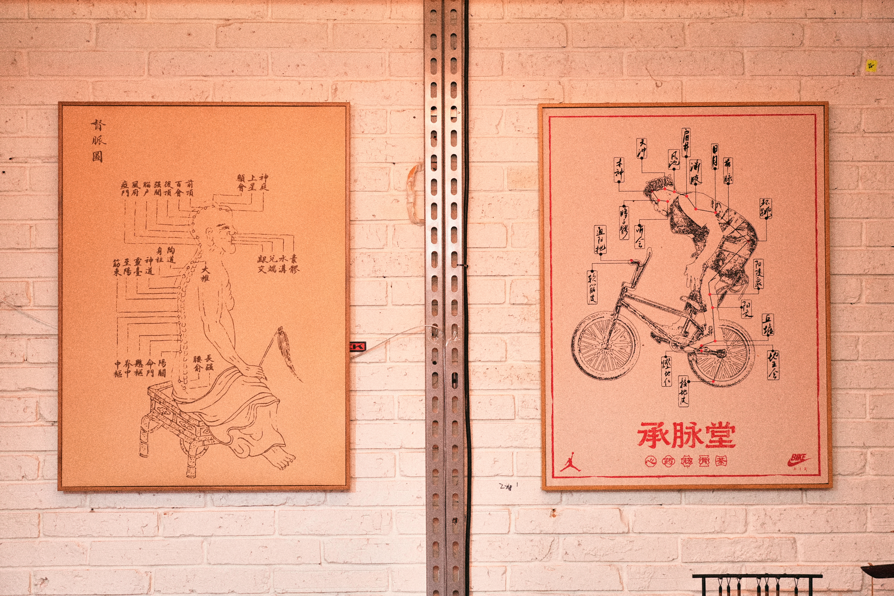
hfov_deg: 40.3
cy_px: 298
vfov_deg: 27.5
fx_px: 1217
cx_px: 447
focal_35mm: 49
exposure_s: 1/100
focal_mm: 49
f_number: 4
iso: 2500
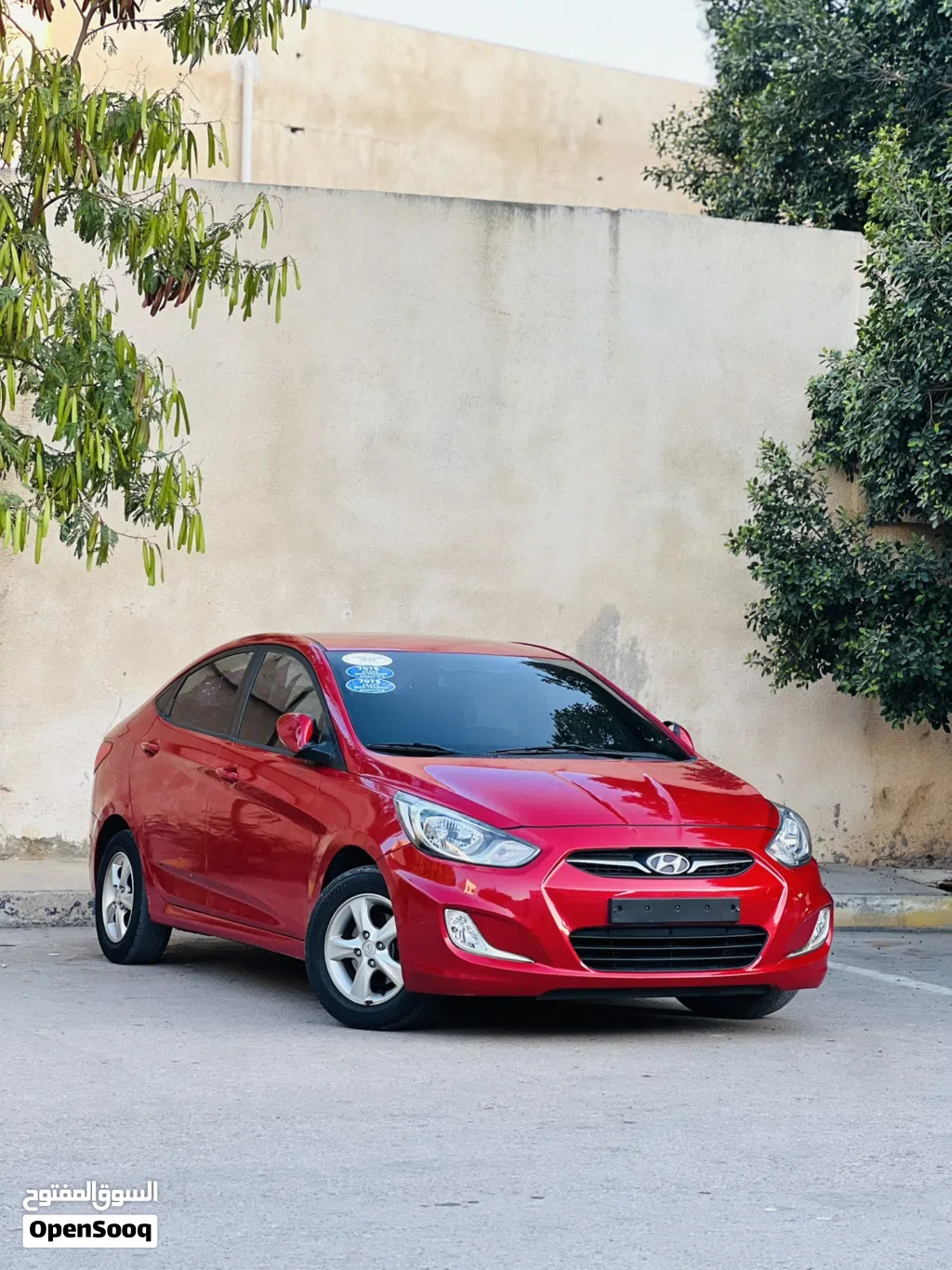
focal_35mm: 77
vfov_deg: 25.3
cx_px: 476
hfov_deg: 19.1
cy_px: 635
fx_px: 2823
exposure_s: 1/121
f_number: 2.8
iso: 125
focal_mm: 9
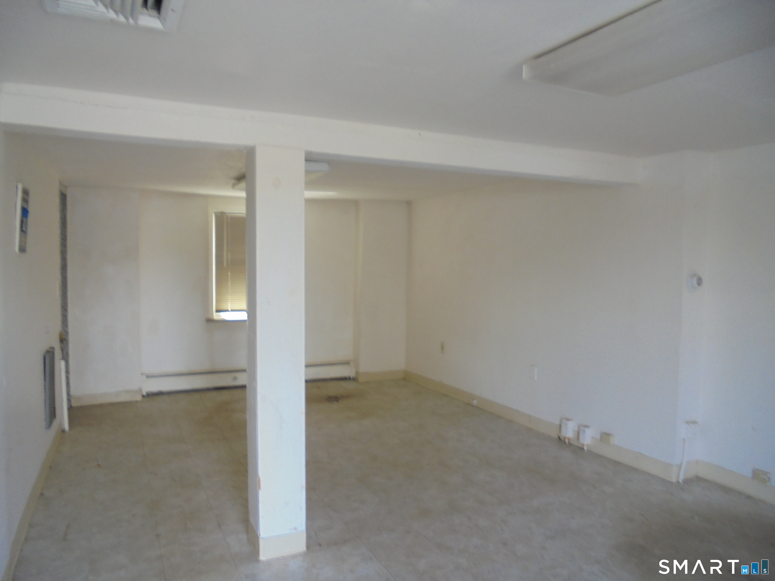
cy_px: 290
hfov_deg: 67.3
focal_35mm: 26
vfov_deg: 53.1
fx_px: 582
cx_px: 388
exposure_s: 1/30
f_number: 3.5
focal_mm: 4.6
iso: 100
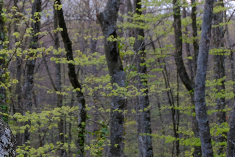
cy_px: 58
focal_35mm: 85
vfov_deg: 16.0
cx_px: 23
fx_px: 555
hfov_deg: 23.3
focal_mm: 28.2
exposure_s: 1/30
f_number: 5.6
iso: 400
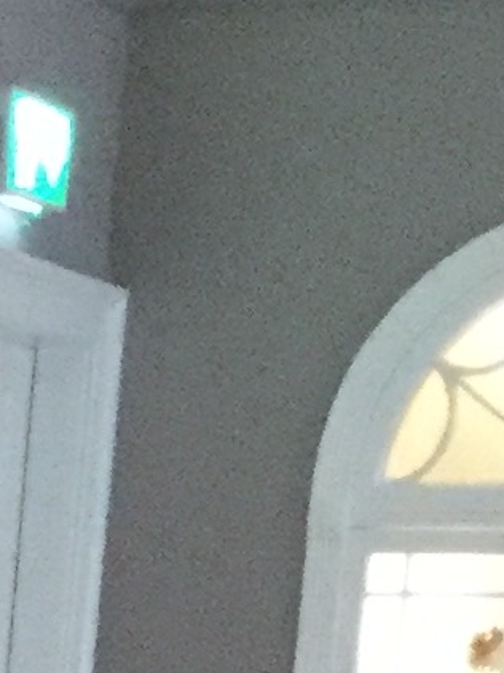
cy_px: 2119
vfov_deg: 7.2
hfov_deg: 5.8
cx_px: -919
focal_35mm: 240
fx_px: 4664
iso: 200
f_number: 2.4
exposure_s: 1/25
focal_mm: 3.3
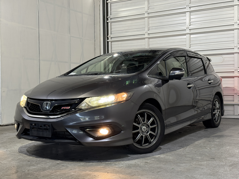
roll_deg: +0.0
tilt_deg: -0.9
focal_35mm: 48
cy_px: 90
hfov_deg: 39.7
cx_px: 120
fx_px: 331
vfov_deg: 30.3
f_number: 1.78
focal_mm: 6.76
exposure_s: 1/60
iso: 125
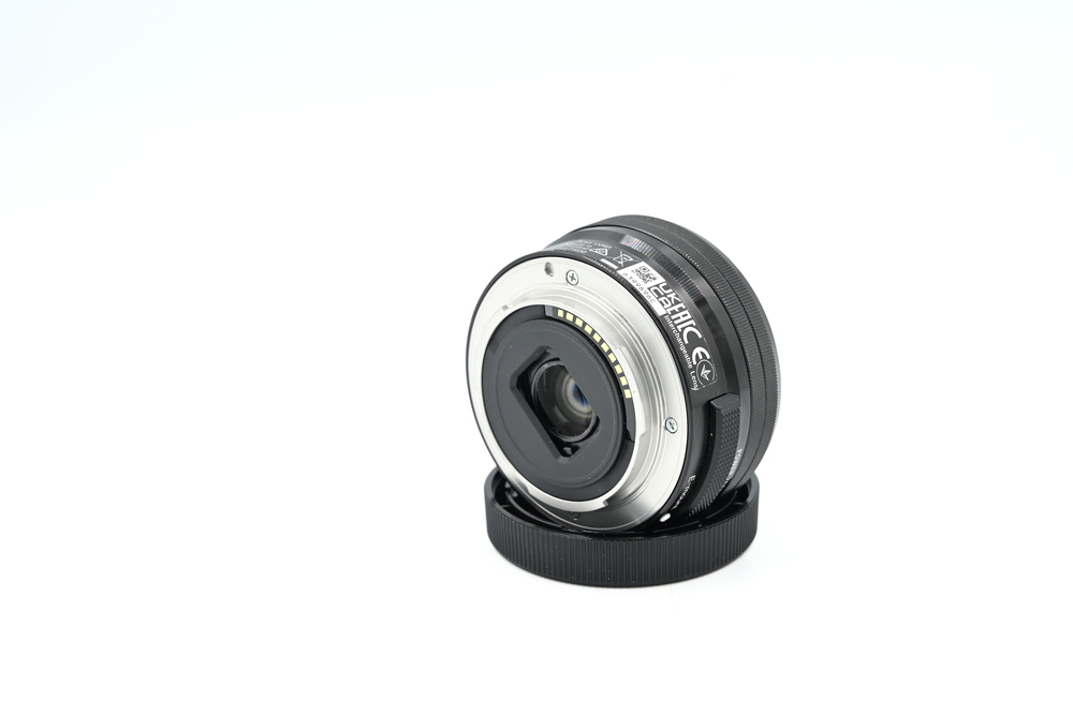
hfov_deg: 27.3
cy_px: 358
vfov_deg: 18.4
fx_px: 2206
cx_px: 536
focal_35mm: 74
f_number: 11
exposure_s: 1/30
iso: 200
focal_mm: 74
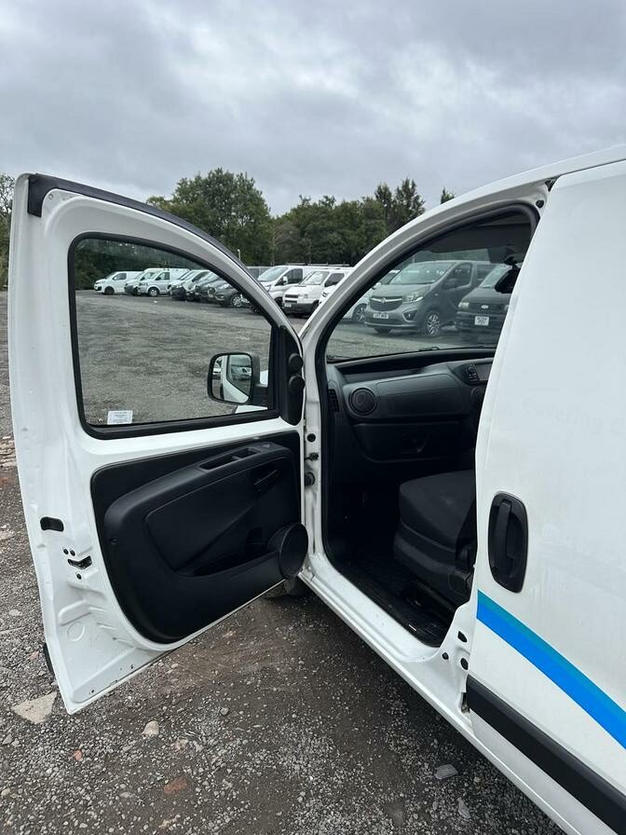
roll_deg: -2.1
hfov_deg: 56.8
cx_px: 313
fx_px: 579
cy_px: 418
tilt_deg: -10.7
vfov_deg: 71.6
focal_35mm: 24
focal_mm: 6.86
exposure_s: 1/1339
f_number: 1.78
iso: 80
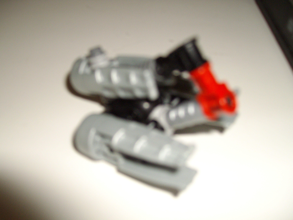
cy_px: 110
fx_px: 305
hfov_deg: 51.4
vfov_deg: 39.7
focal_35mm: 36
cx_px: 146
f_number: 2.7
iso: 160
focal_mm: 6
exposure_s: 1/50
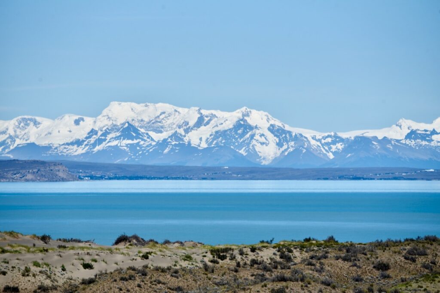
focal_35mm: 300
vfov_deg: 4.6
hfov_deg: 6.9
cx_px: 220
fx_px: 3667
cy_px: 146
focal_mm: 300
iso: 160
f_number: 10
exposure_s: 1/2000
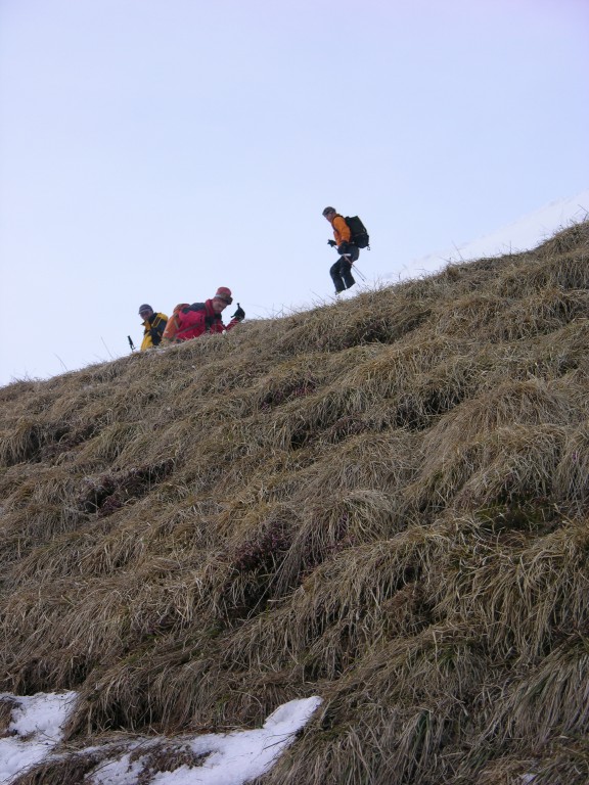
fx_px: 2269
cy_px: 392
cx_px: 294
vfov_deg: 19.6
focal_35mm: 100
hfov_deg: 14.8
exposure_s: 1/117
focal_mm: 25.4
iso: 50
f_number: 3.6
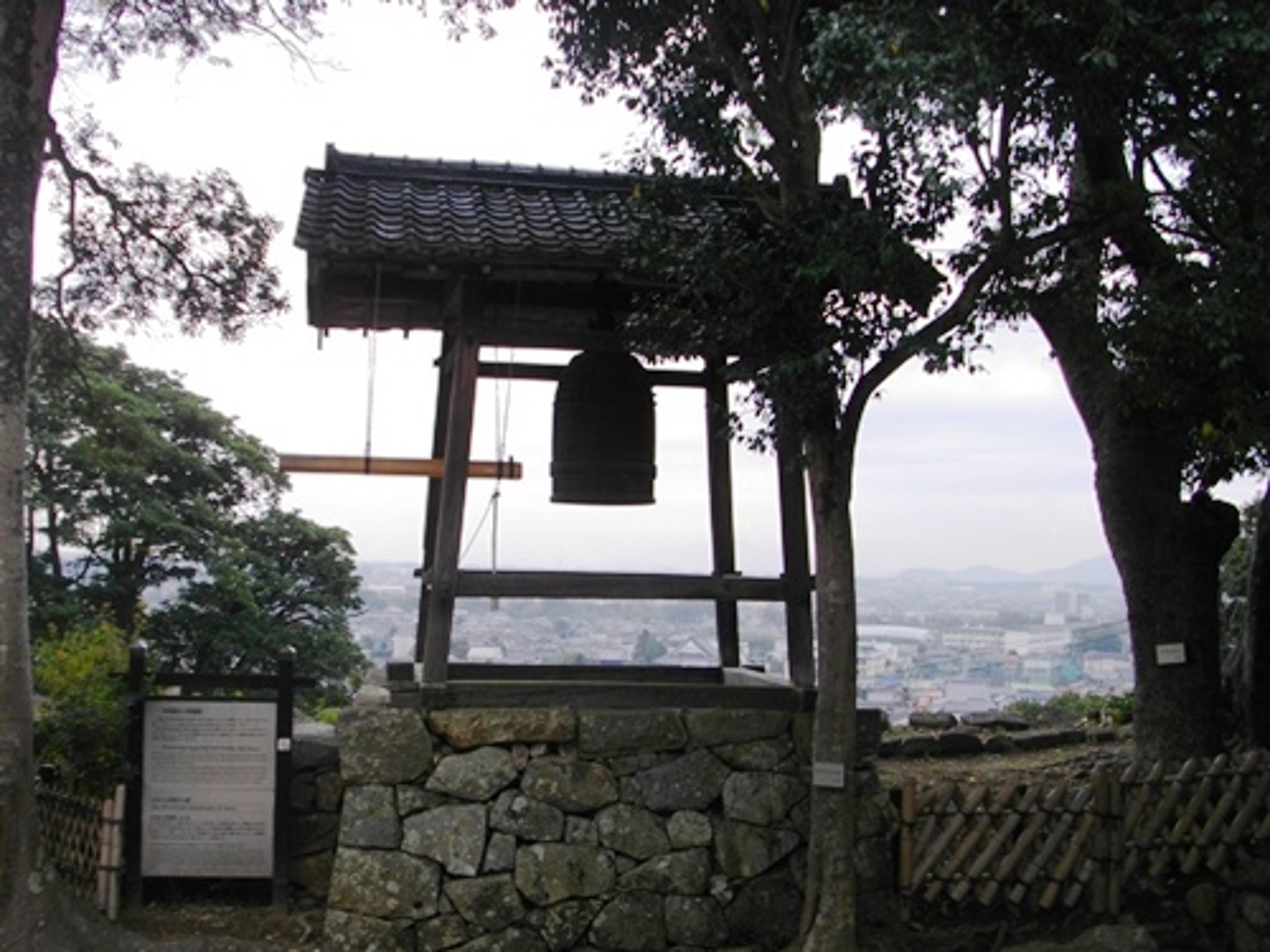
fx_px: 1174
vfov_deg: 44.2
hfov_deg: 56.8
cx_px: 635
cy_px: 476
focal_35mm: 32
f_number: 2.9
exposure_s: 1/200
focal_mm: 5.7
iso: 100
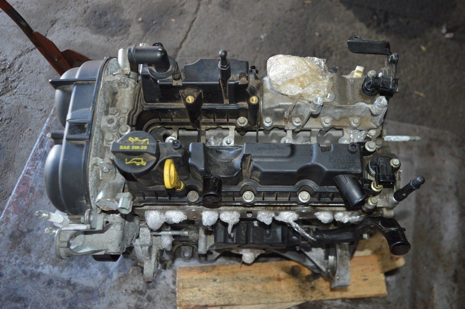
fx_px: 387
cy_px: 154
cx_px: 232
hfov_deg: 62.0
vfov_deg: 43.5
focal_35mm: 30
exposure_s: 1/30
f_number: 3.8
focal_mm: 20
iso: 1100
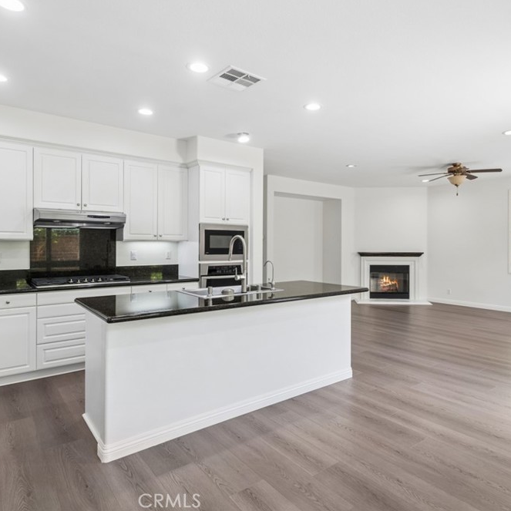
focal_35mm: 21
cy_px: 249
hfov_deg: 72.1
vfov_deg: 72.1
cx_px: 274
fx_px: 351
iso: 160
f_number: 9
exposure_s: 1/10
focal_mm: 16
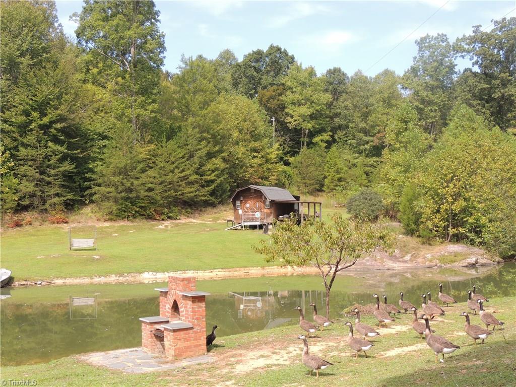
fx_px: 701
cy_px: 194
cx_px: 258
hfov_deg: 40.4
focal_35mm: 47
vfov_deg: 30.9
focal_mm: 8.3
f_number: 3.5
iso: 100
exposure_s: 1/320
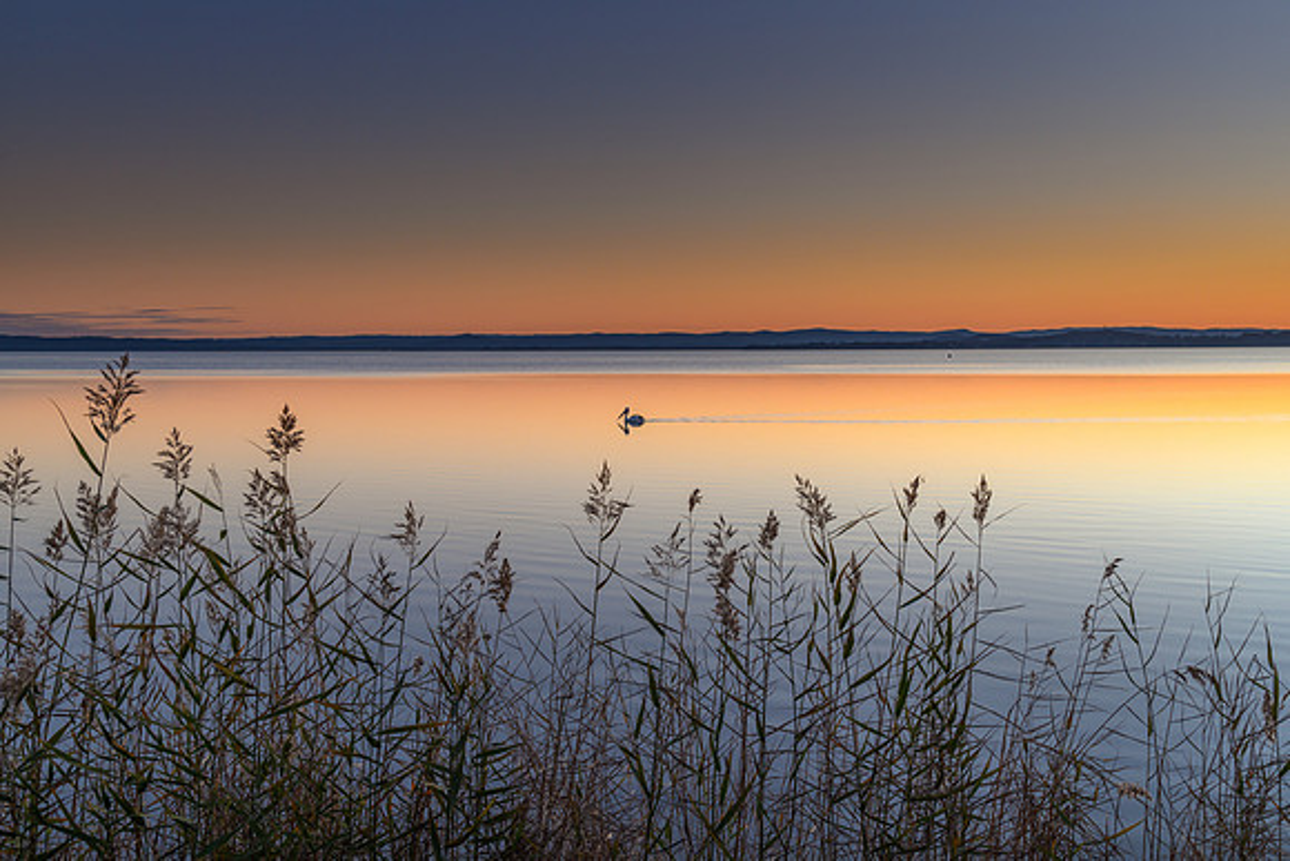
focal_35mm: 41
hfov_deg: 47.9
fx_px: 1454
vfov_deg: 33.0
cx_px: 645
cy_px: 430
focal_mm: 40
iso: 250
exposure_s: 1/25
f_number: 8
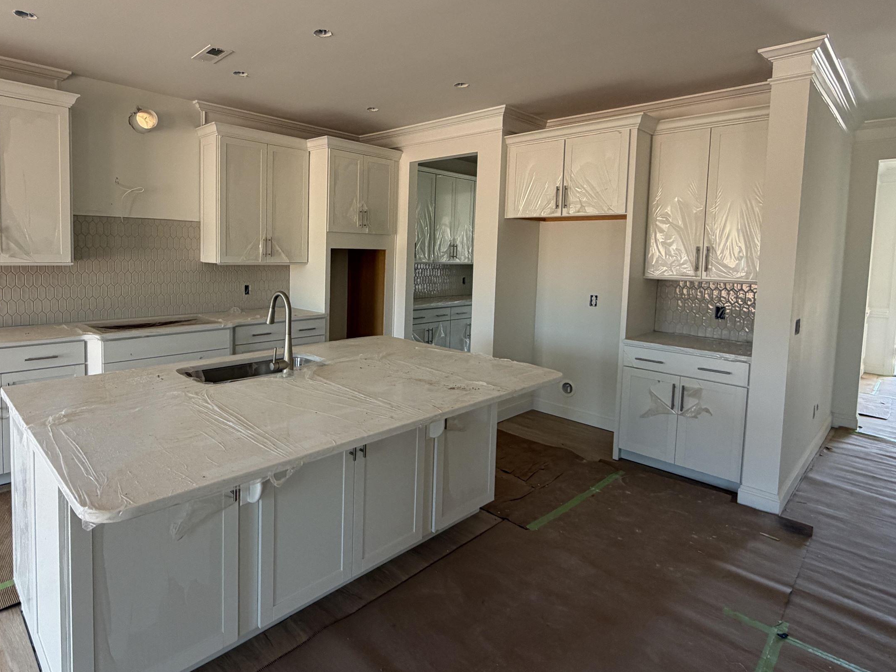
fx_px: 518
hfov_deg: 81.1
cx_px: 376
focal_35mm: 20
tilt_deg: -2.3
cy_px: 283
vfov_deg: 65.6
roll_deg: -1.7
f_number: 2.2
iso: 125
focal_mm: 2.22
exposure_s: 1/121
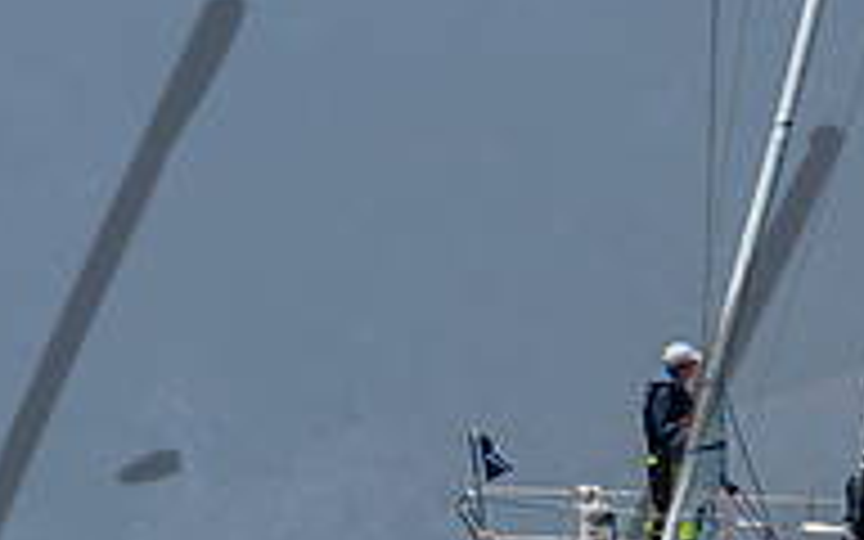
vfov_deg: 0.7
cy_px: 736
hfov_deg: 1.2
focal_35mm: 1823
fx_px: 42926
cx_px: 675
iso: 200
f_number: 5.6
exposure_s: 1/2000
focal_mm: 340
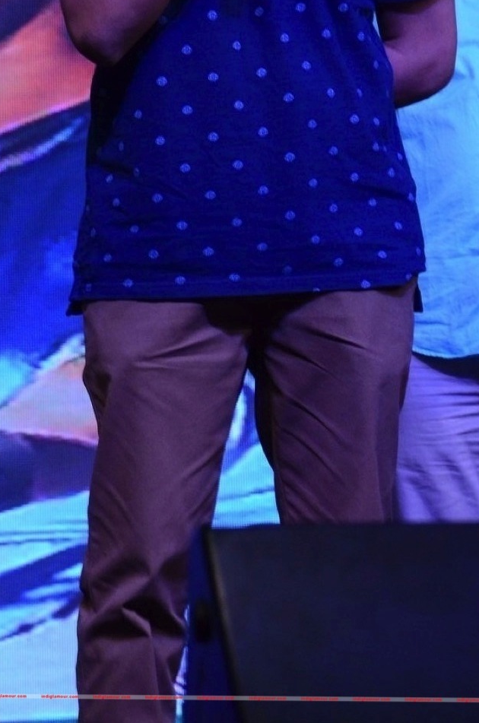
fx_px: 6012
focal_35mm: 300
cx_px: 215
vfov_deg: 6.9
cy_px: 149
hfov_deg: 4.6
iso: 2000
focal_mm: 105
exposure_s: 1/125
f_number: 7.1
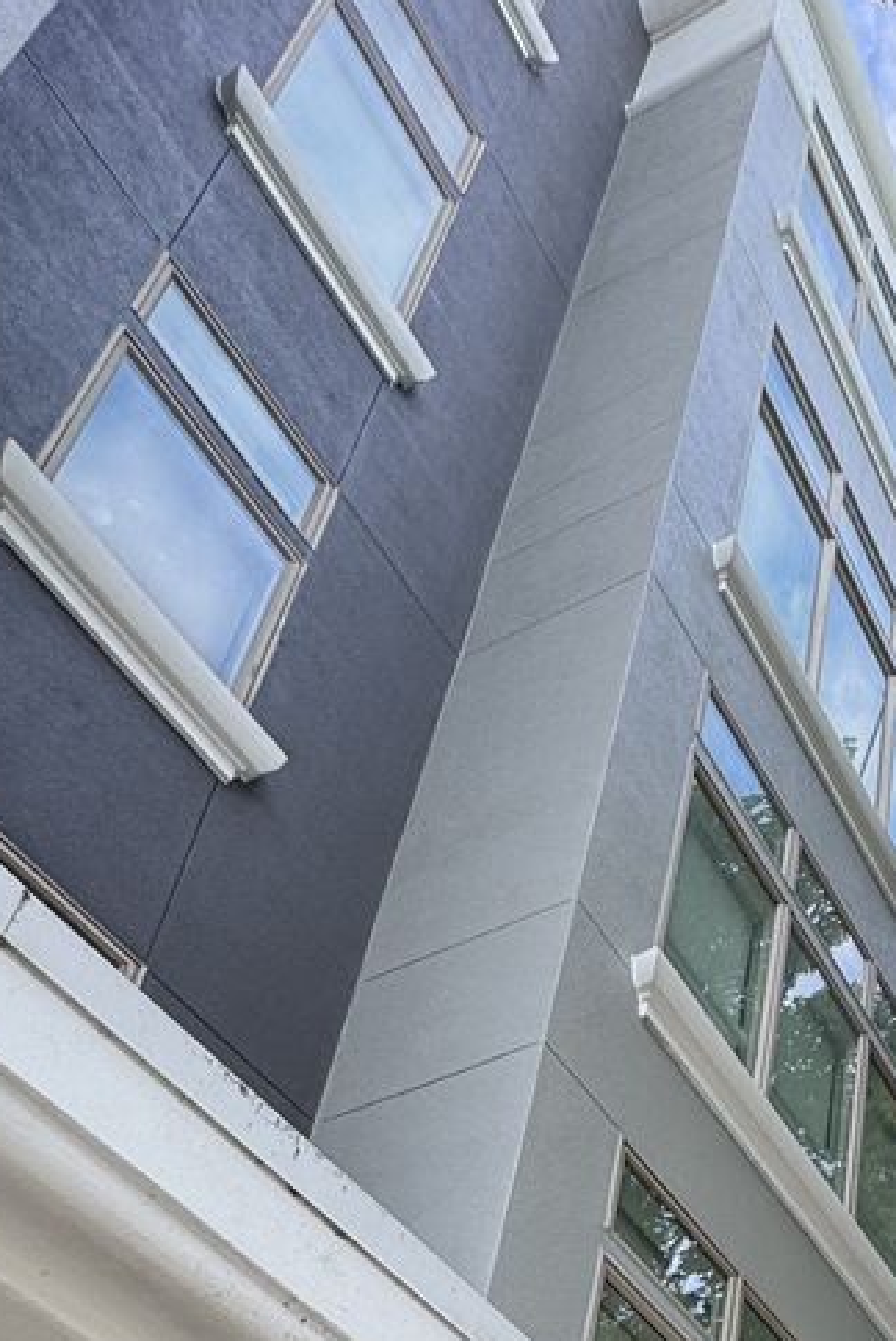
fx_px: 1491
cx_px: 1079
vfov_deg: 36.0
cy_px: 1660
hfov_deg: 28.9
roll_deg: +0.5
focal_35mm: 40
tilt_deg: +26.3
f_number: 2.2
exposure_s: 1/161
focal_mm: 2.22
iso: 40
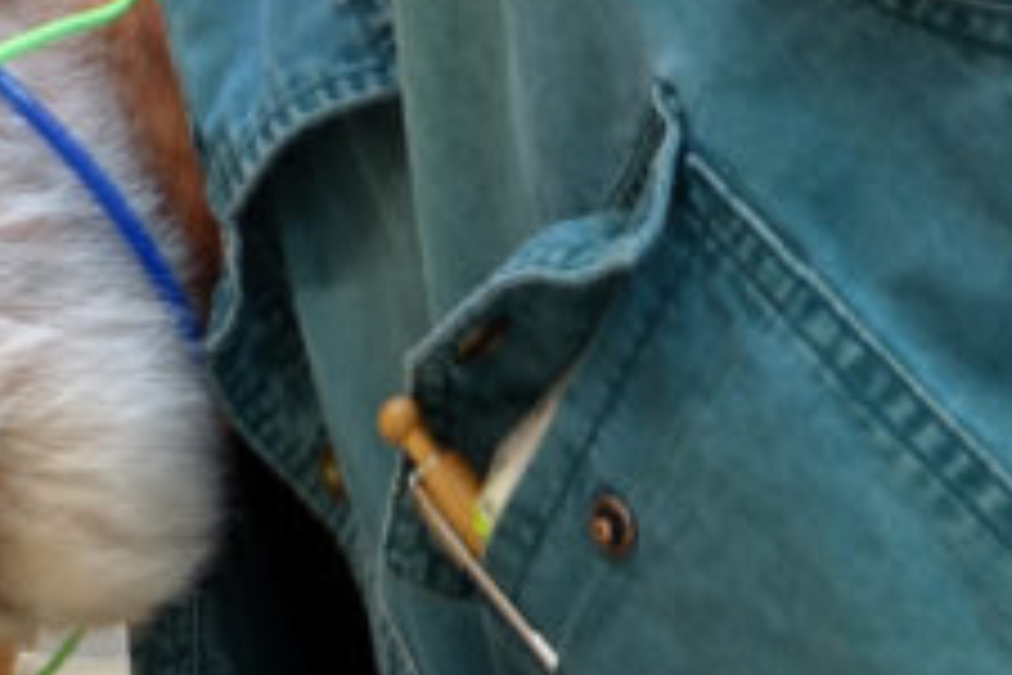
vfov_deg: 11.2
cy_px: 1433
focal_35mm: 109
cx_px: 567
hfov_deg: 18.7
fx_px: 3064
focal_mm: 8.8
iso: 125
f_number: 11
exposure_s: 1/1.25
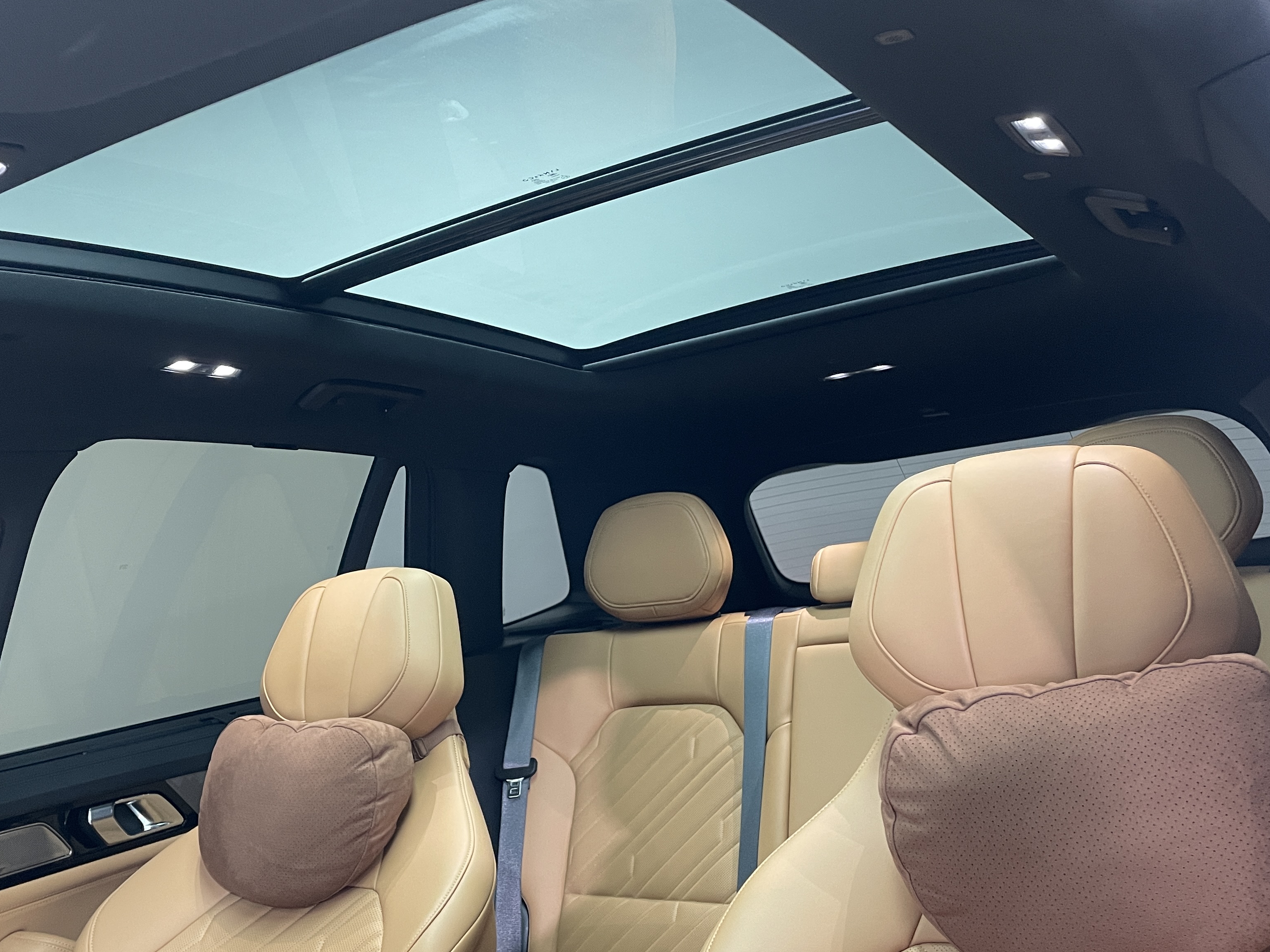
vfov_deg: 41.8
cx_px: 524
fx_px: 1247
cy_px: 470
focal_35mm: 34
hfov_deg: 53.7
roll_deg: +7.5
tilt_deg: +7.3
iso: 320
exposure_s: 1/60
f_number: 1.6
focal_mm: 4.2
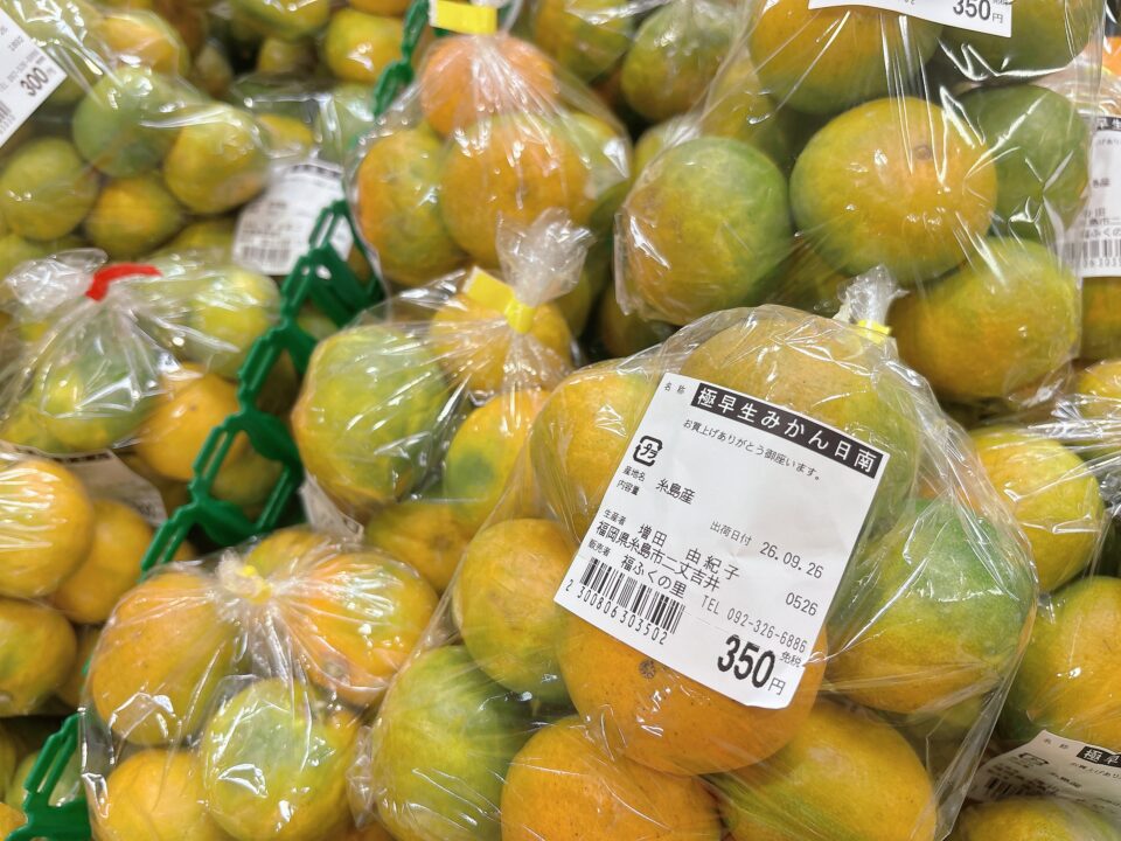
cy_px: 420
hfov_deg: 67.3
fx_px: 842
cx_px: 560
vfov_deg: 53.1
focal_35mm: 26
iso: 80
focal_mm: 5.96
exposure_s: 1/120
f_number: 1.6
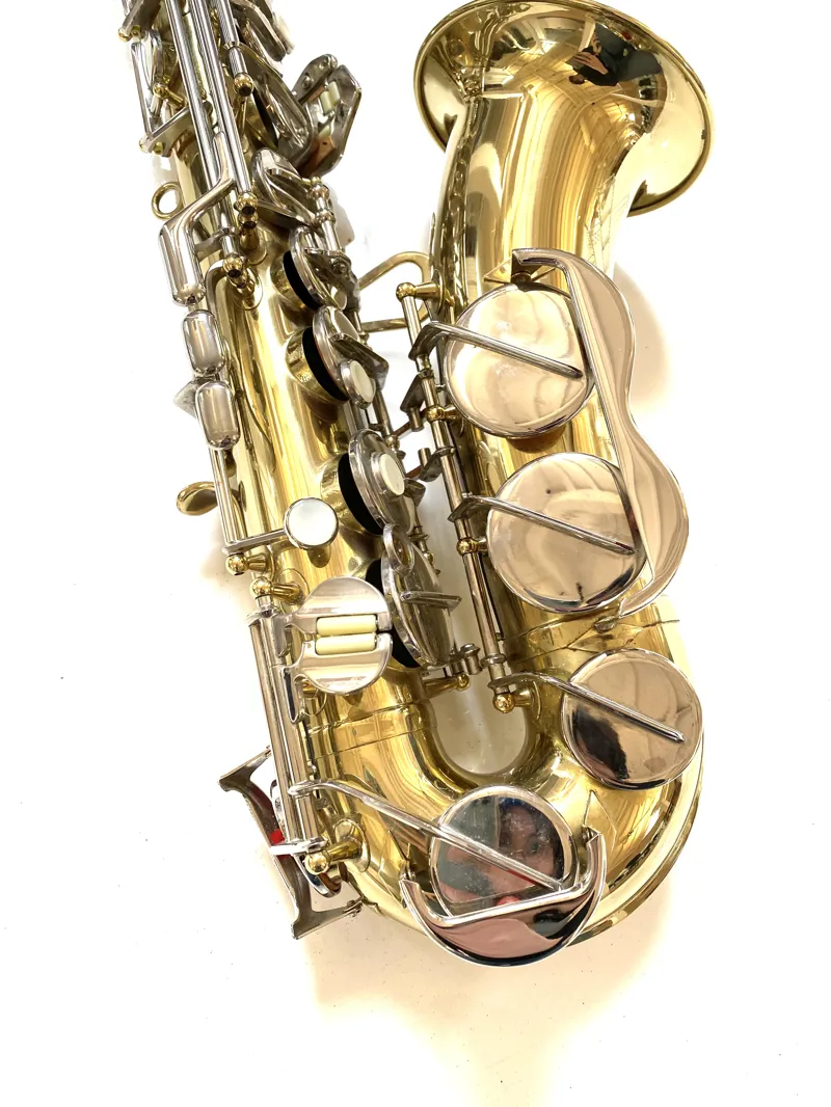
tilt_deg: -73.5
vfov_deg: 67.3
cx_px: 416
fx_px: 832
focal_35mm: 26
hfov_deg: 53.1
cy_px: 554
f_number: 1.8
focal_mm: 4.25
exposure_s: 1/100
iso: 64
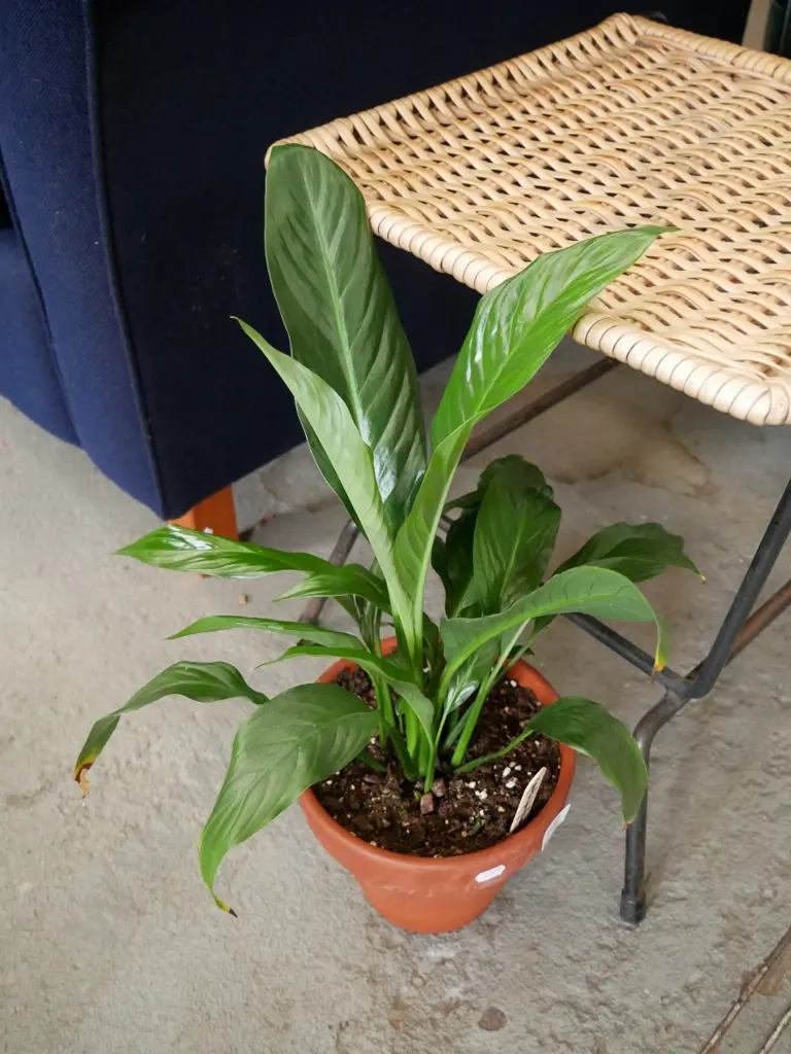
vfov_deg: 54.0
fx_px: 1036
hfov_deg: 41.8
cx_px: 396
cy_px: 527
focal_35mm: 34
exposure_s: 1/60
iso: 3200
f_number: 4
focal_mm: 17
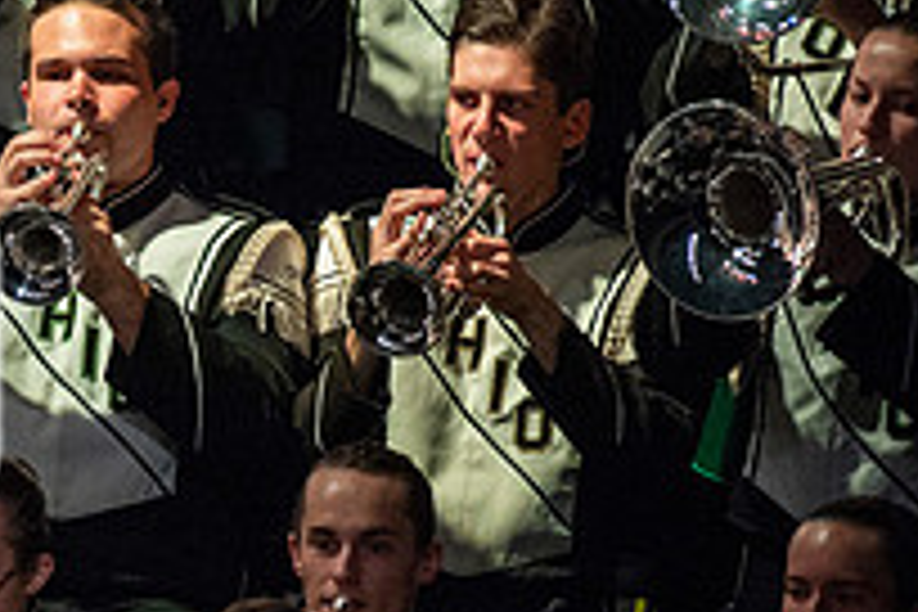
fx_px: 21724
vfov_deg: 1.6
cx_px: -338
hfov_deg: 2.4
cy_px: 396
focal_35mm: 852
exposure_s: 1/400
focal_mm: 300
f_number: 5.6
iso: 5000
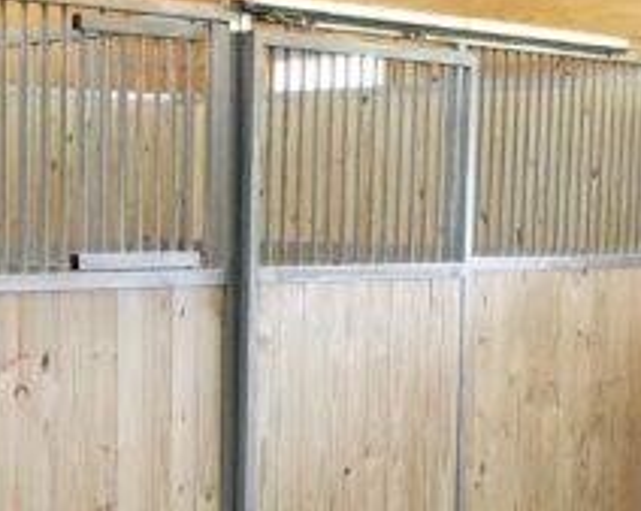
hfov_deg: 20.2
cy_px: 339
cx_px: 142
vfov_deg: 16.3
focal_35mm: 94
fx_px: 1781
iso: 250
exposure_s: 1/30
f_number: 1.7
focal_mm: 4.25
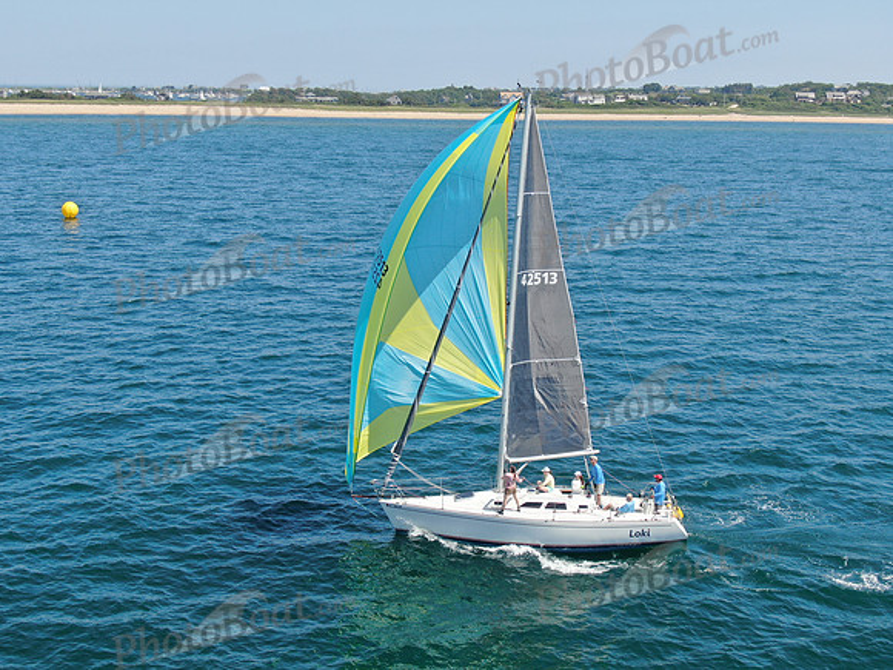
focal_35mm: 48
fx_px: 1238
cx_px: 446
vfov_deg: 30.3
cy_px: 335
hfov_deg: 39.7
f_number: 3.8
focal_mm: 8.6
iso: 100
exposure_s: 1/640
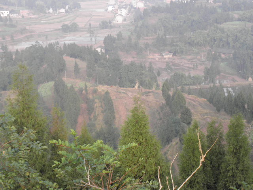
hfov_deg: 25.3
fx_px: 563
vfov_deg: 19.1
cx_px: 126
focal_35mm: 77
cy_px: 95
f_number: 3.9
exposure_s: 1/100
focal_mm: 13.82
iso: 64
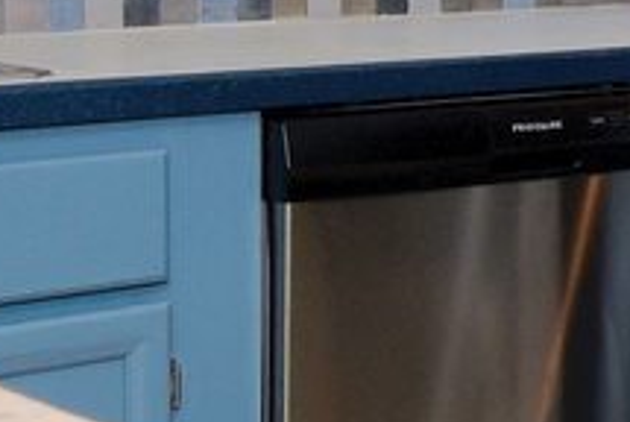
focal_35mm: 119
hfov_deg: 14.0
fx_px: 2085
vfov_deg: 11.1
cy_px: -193
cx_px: 1316
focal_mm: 16
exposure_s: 1/125
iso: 400
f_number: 8
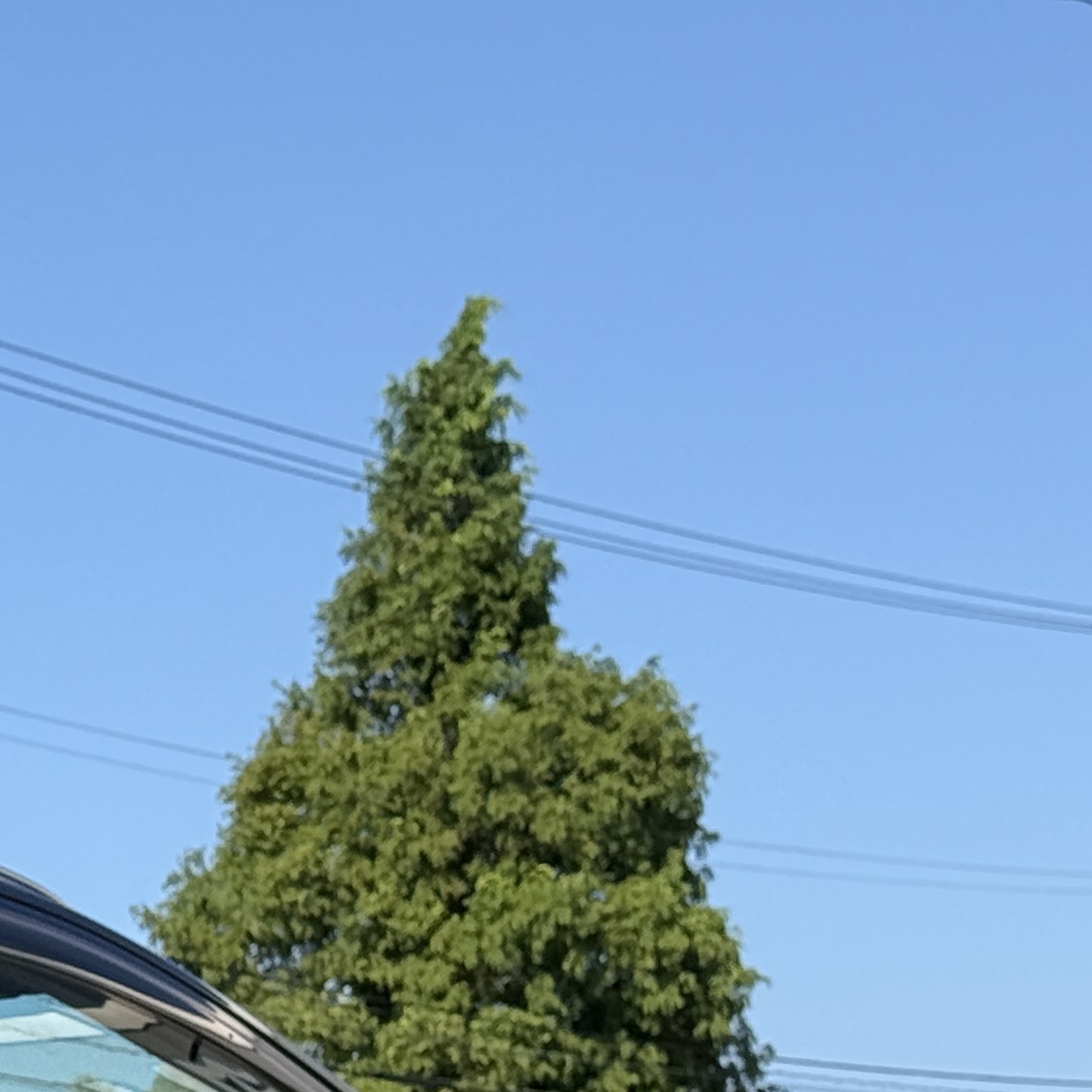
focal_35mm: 152
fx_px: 5425
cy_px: 1423
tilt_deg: +2.8
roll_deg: +0.8
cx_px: -614
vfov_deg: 11.2
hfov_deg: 11.0
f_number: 1.78
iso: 80
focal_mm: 6.76
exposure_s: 1/3534
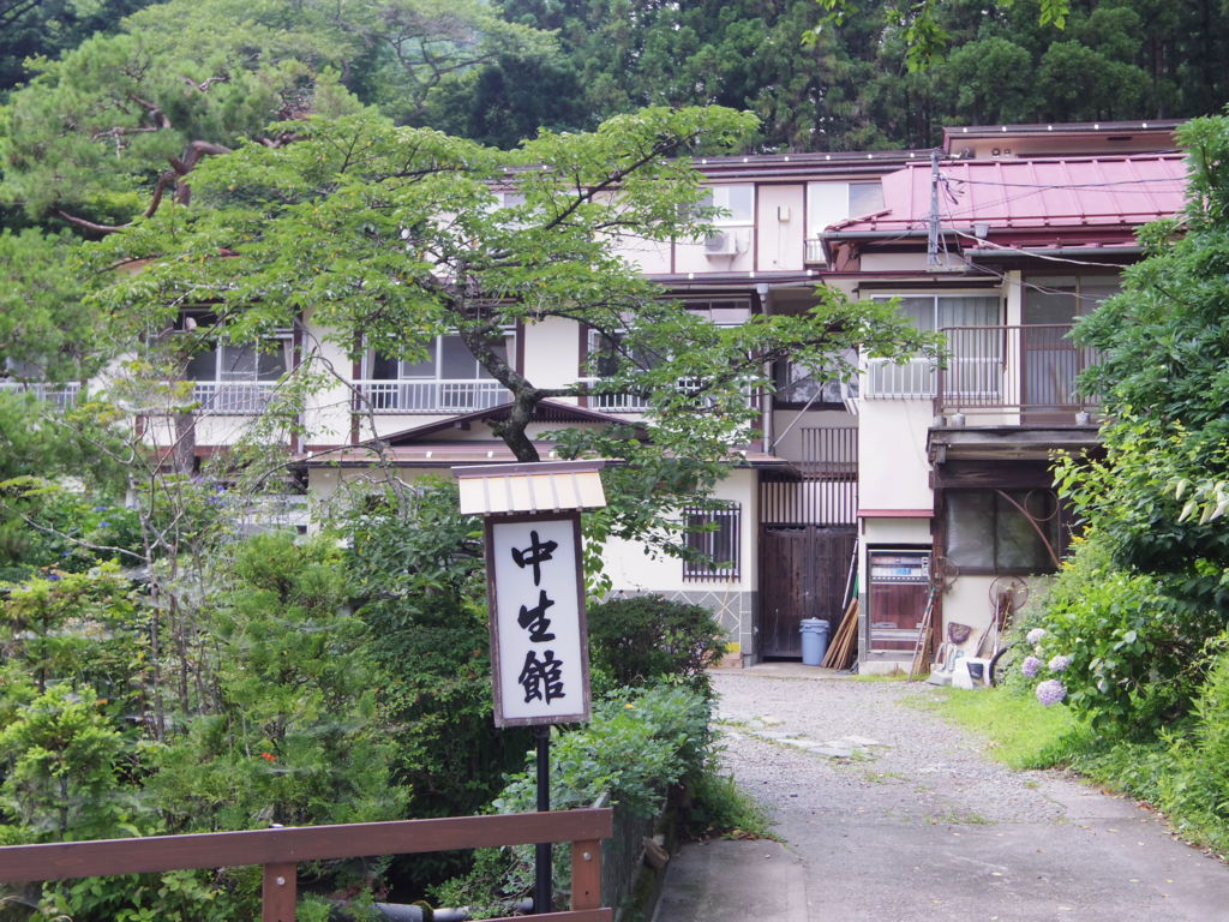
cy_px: 461
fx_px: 1669
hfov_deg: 40.4
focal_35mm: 47
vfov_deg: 30.9
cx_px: 614
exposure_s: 1/400
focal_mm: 8.5
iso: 250
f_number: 3.2
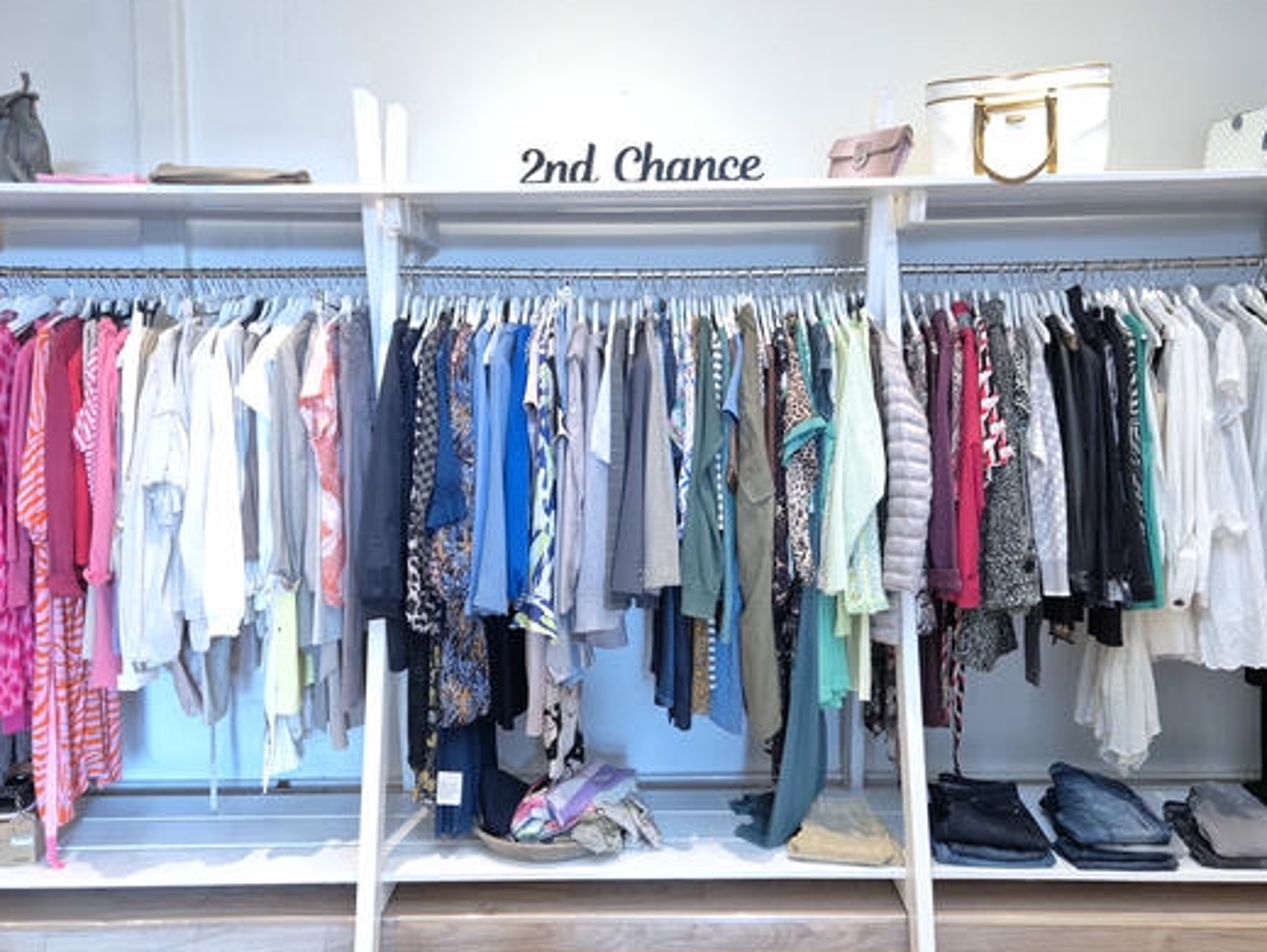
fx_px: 1135
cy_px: 448
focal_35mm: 31
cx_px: 649
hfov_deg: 58.3
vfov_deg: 45.5
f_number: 1.8
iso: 640
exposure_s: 1/100
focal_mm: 5.4
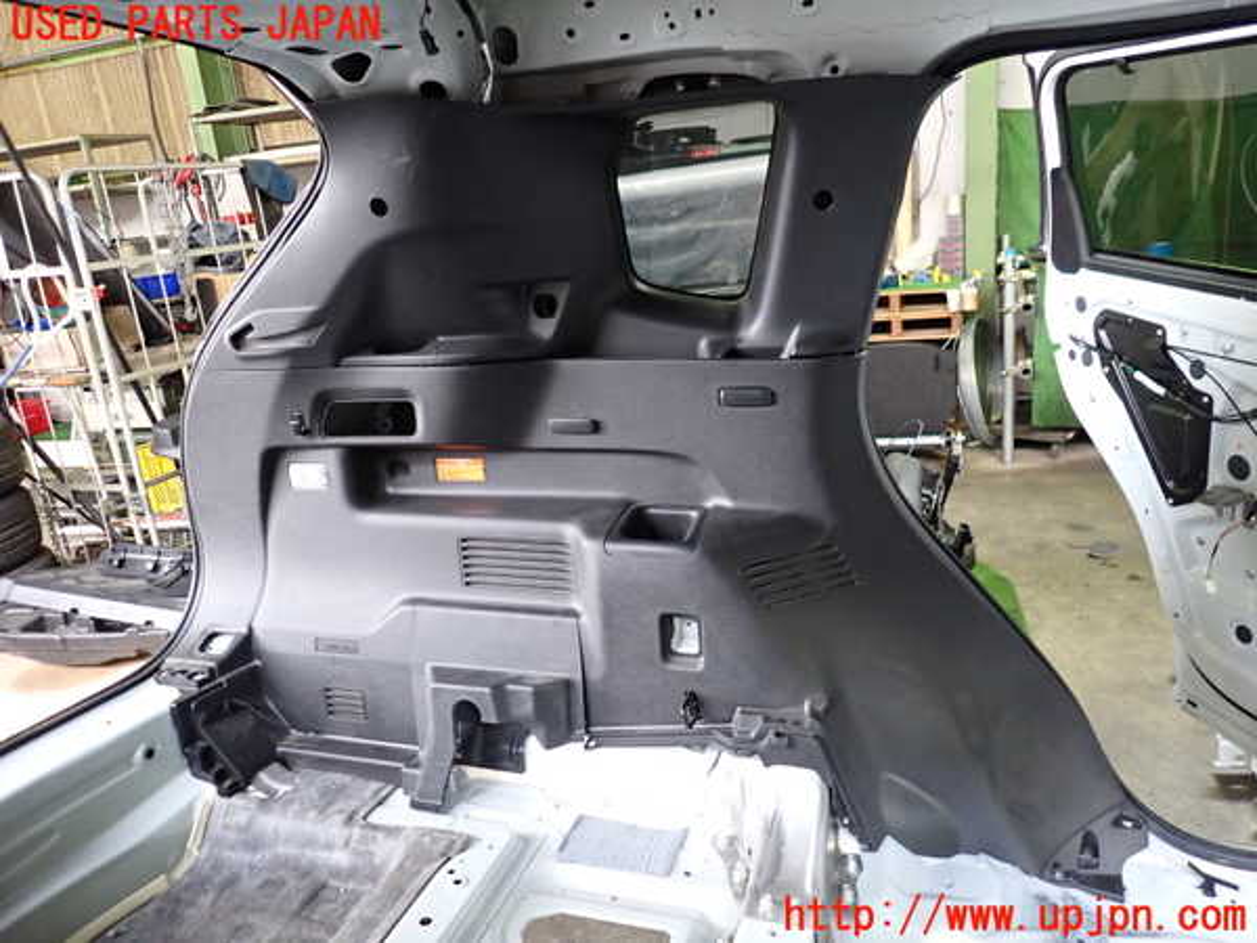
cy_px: 472
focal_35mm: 25
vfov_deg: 54.9
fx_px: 908
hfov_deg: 69.4
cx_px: 628
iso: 500
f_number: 2
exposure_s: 1/30
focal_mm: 4.5
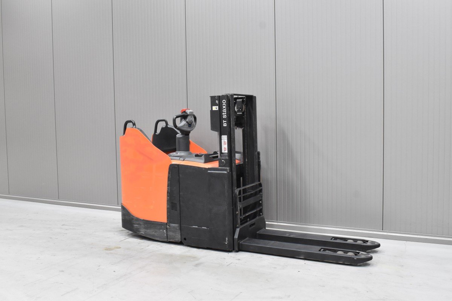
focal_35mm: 36
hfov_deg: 53.1
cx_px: 226
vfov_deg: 36.9
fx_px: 452
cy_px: 150
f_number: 7.1
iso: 1600
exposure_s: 1/13
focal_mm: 24
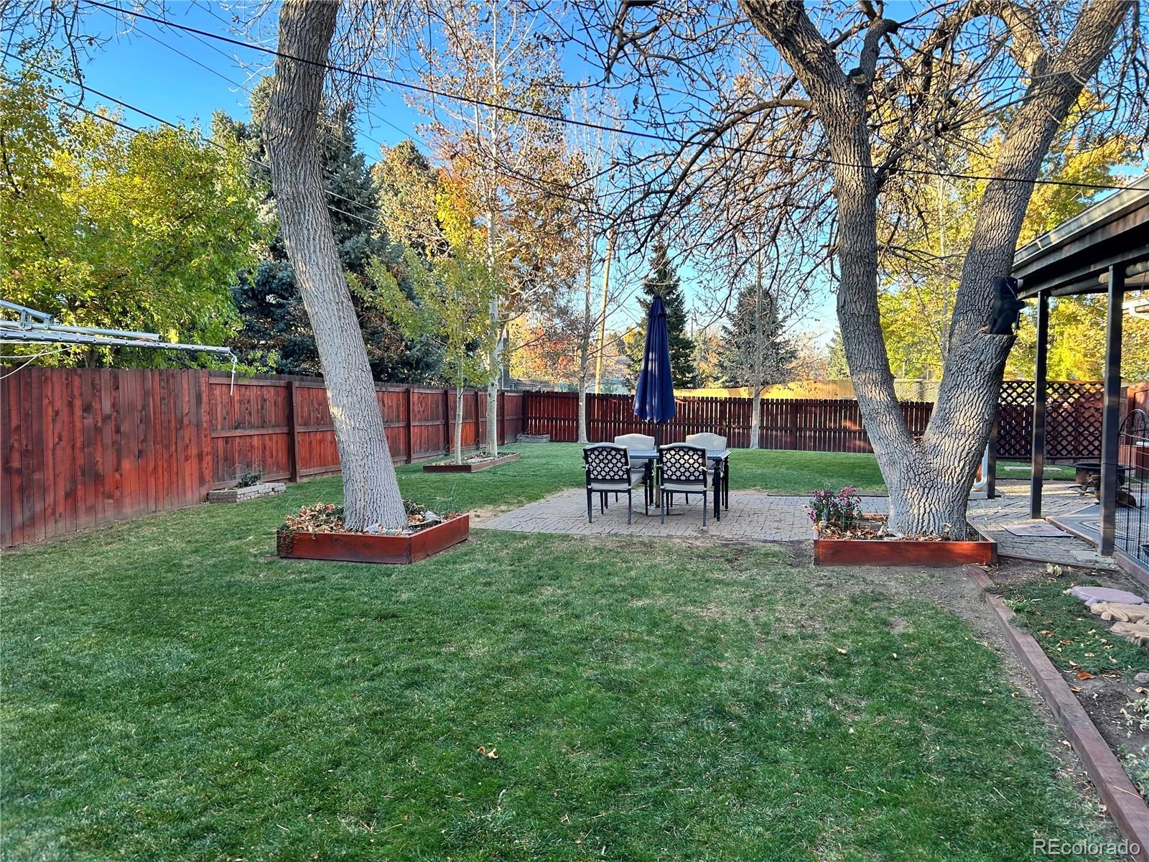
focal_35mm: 26
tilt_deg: -4.3
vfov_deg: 53.1
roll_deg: +0.0
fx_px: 863
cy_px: 431
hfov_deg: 67.3
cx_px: 574
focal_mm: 5.7
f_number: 1.5
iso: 50
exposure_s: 1/327
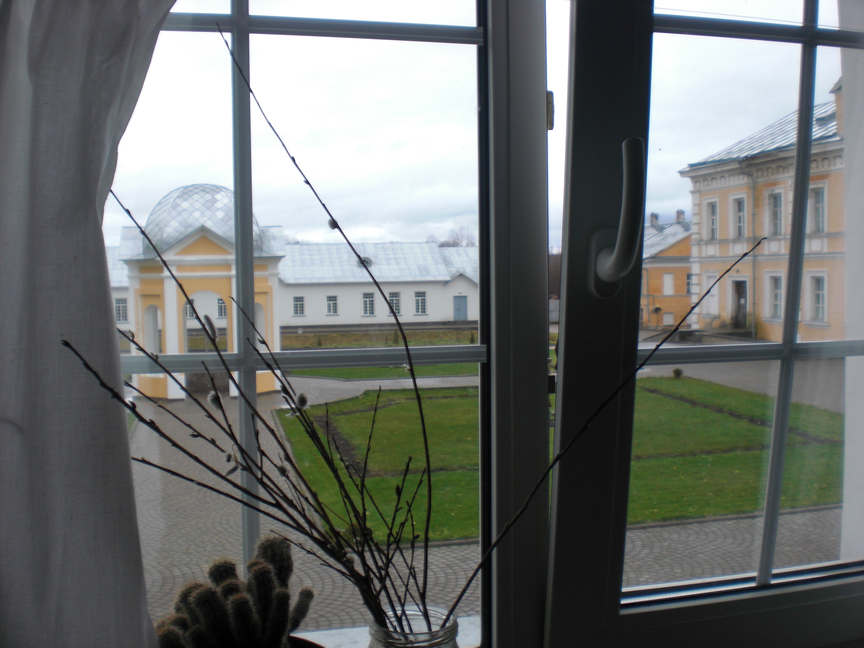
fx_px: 948
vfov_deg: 37.7
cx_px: 432
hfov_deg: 49.0
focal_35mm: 38
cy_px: 324
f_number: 3.1
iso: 64
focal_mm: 6.3
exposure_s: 1/100
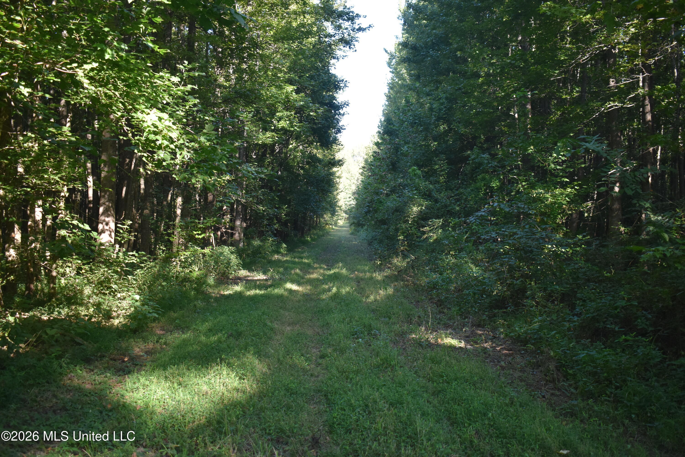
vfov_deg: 36.9
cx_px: 342
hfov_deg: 53.1
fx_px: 685
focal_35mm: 36
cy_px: 228
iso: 400
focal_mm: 24
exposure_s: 1/250
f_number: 4
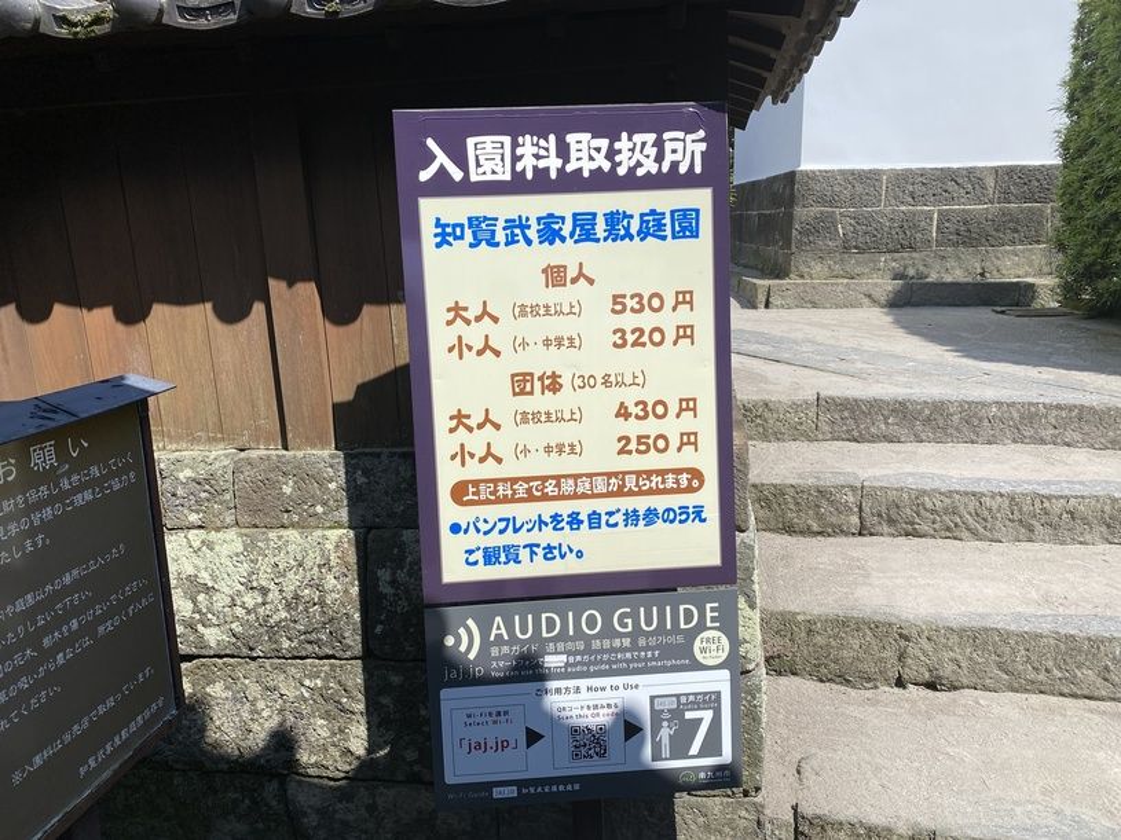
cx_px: 560
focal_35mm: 26
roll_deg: +0.6
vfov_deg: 53.1
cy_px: 420
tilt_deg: -13.8
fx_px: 842
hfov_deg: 67.3
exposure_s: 1/3401
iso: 32
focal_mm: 4.25
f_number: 1.8
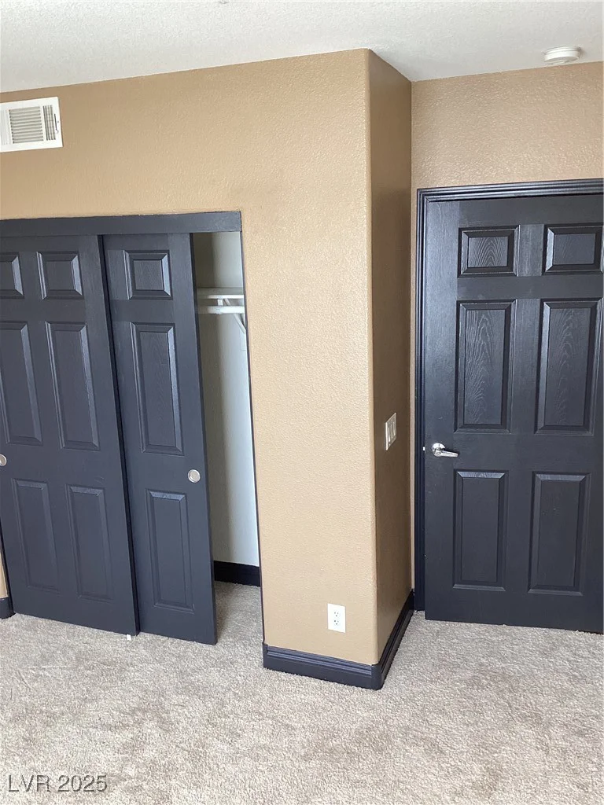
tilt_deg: -15.1
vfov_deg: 58.4
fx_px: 721
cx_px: 302
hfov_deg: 45.4
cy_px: 402
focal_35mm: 31
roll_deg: +2.2
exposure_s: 1/60
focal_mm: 3.3
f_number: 2.4
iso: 80
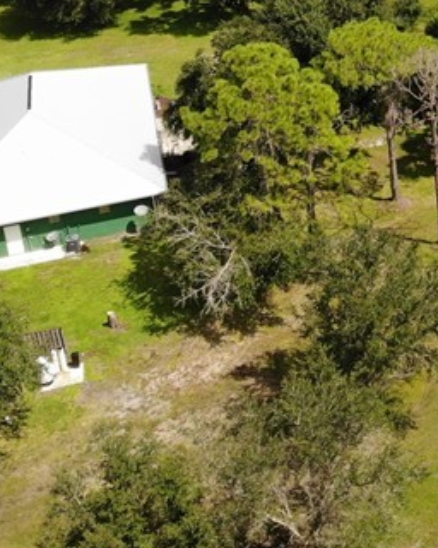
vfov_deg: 24.2
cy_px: -1
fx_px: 1215
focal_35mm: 75
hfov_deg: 17.7
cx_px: 703
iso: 100
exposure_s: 1/843
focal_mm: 4.5
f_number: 2.8
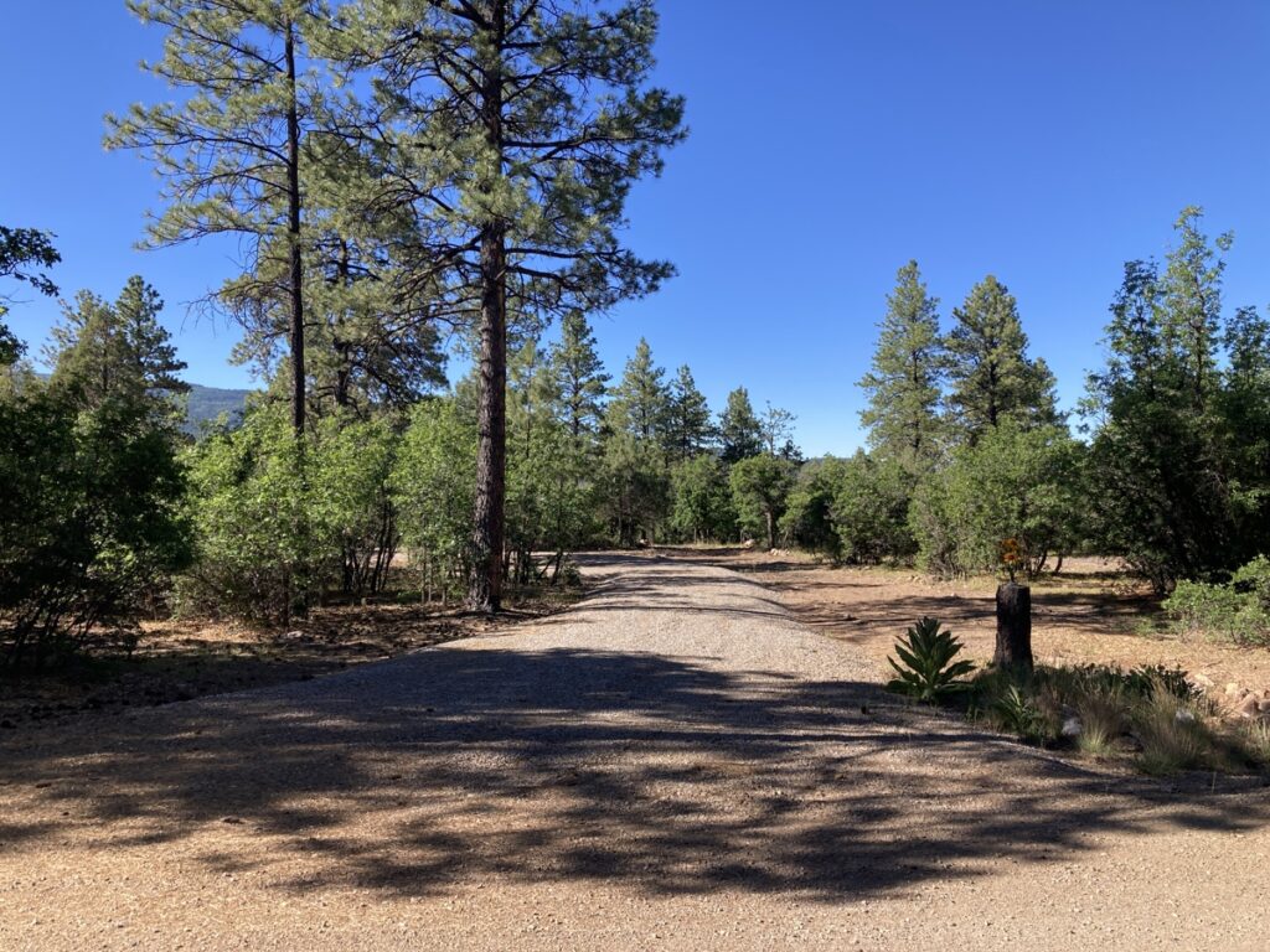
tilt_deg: +1.3
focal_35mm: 28
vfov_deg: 49.7
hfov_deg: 63.4
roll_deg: -0.2
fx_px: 1027
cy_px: 476
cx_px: 635
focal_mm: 3.99
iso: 20
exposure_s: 1/899
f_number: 1.8
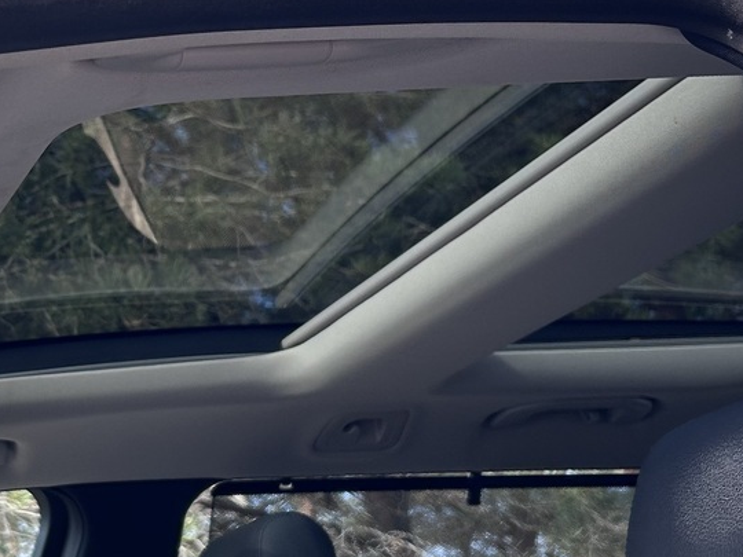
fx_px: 1653
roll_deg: +4.9
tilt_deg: +16.2
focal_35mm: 77
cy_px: 270
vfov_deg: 19.1
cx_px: -8
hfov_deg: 24.2
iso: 50
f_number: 1.5
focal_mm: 5.7
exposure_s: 1/307
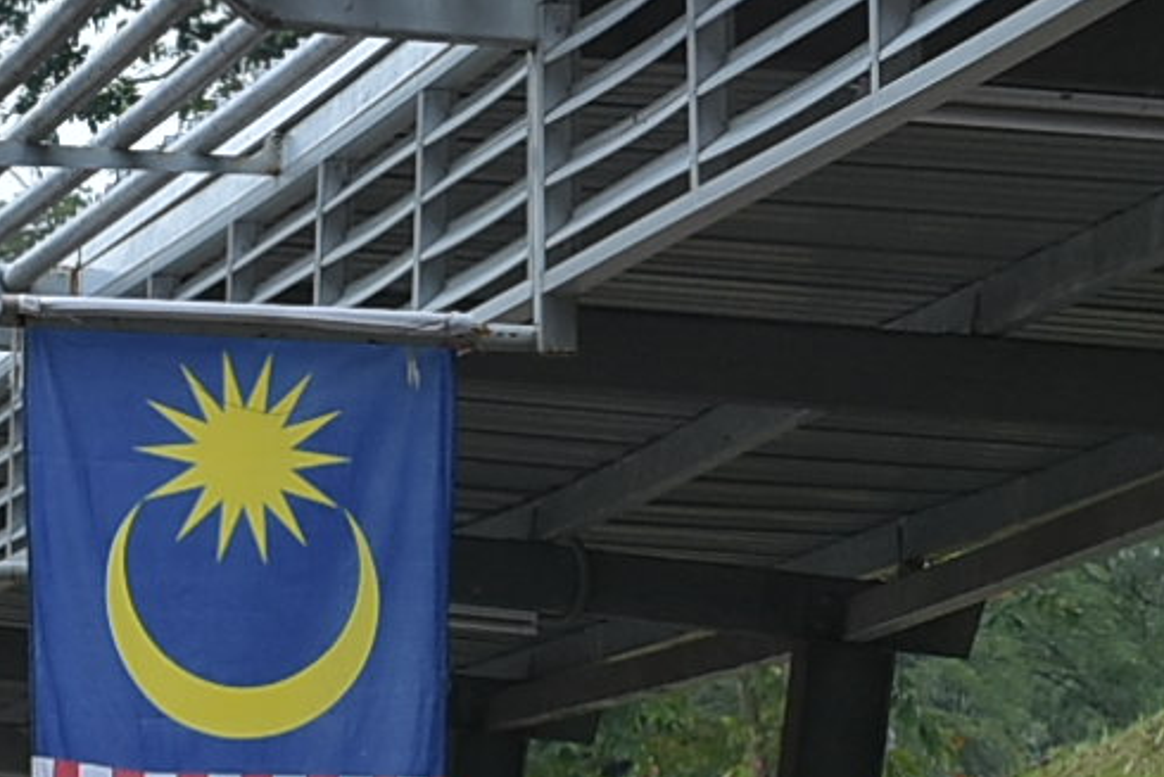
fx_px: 12451
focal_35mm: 385
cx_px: -157
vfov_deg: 3.6
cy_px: 623
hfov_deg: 5.3
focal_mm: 42
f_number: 5.6
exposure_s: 1/320
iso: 200
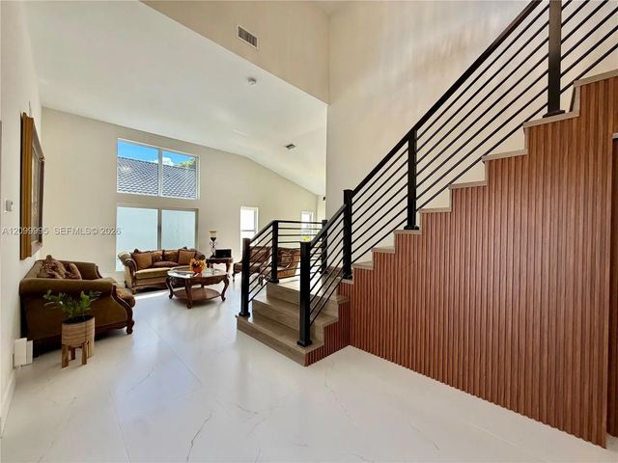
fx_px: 250
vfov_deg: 85.7
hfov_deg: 102.1
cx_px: 309
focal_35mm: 14
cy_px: 232
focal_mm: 2.22
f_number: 2.2
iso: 160
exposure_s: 1/121
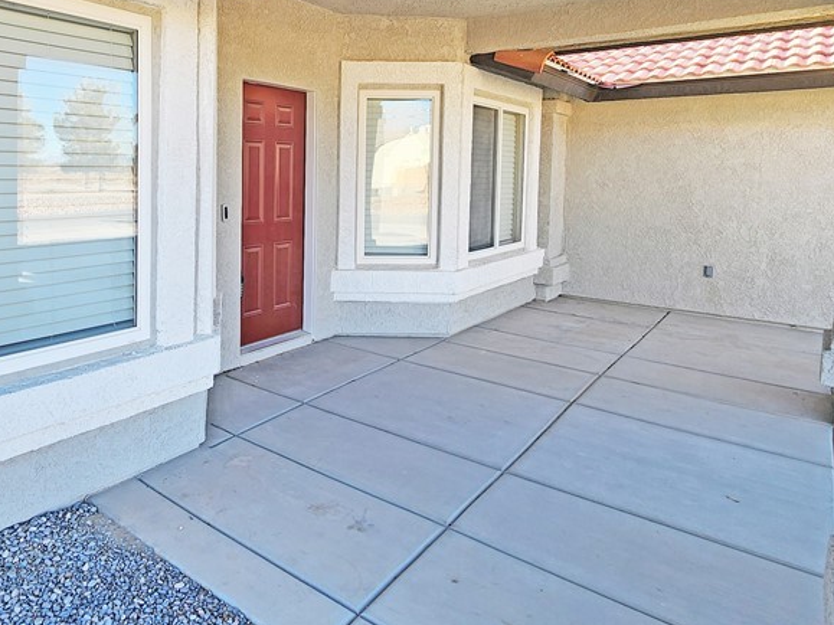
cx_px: 259
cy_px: 215
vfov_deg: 57.7
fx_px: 554
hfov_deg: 71.1
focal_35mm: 23
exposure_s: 1/467
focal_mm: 2.2
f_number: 2.2
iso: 50
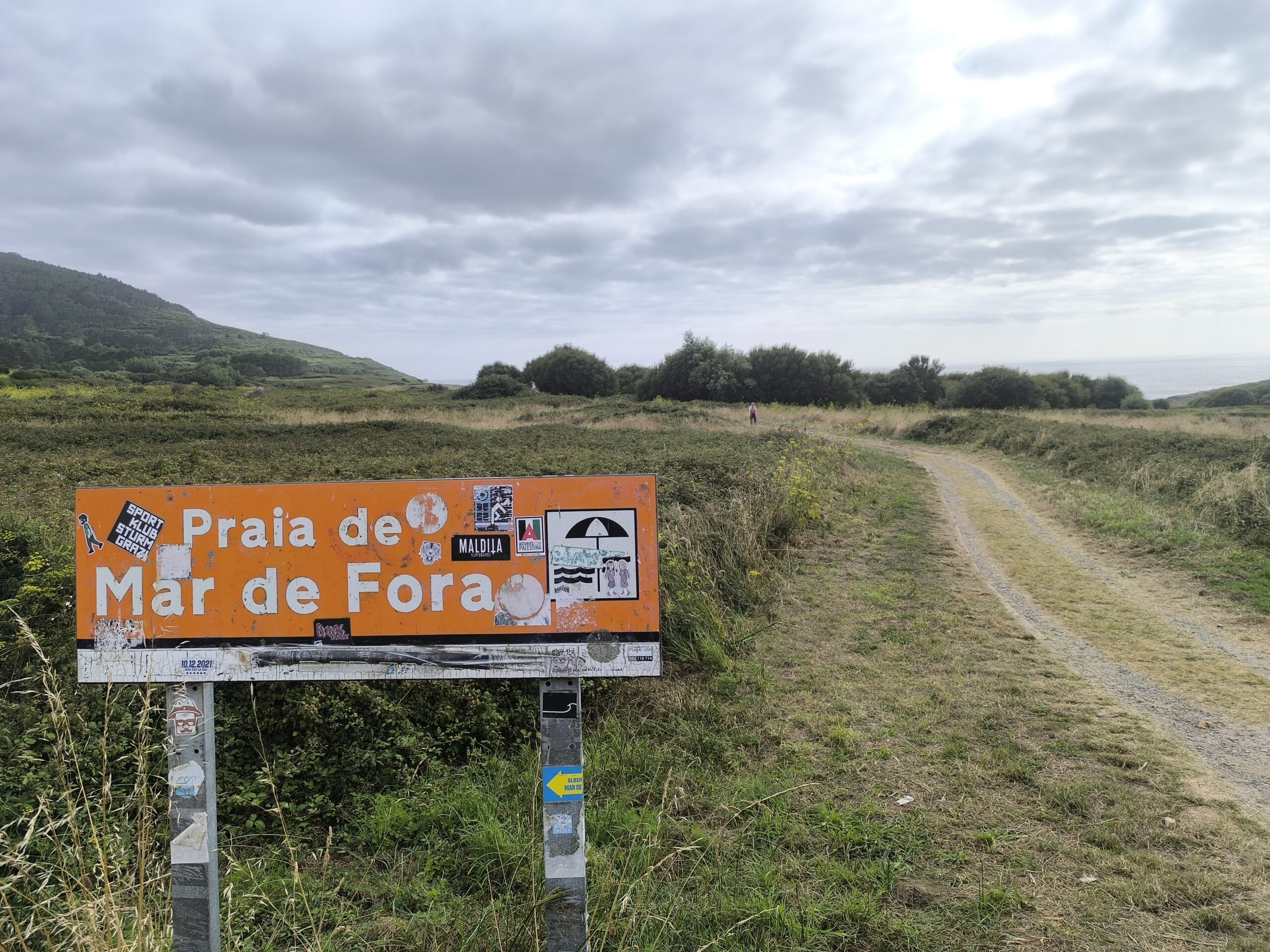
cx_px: 635
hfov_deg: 73.9
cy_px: 476
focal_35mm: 23
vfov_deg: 58.9
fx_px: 844
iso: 50
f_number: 1.65
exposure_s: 1/1448
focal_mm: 6.14
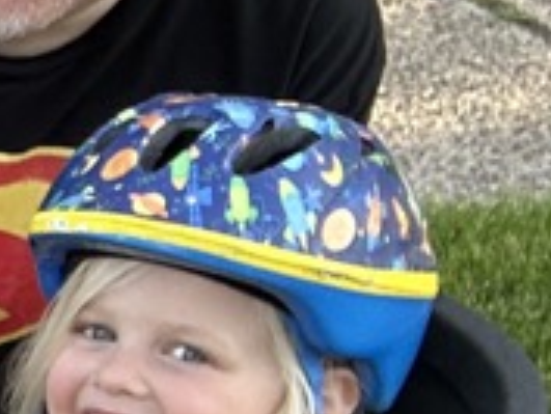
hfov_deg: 9.6
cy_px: 277
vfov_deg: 9.5
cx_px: -1146
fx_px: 2485
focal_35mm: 156
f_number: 1.9
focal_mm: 2.69
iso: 32
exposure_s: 1/121
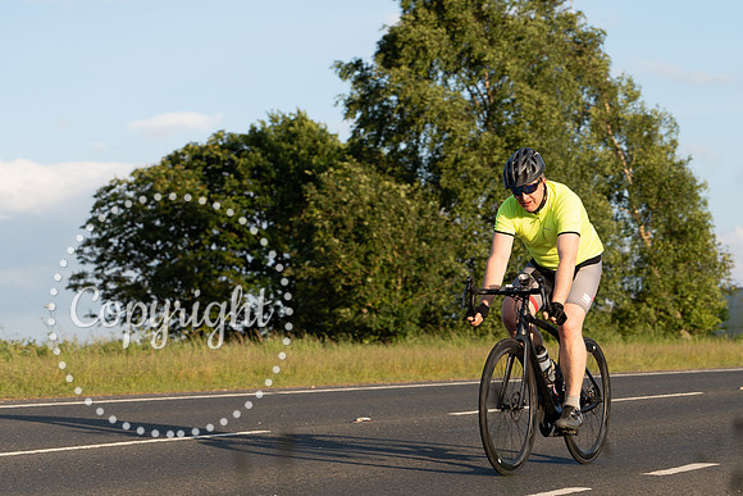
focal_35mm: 110
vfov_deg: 12.5
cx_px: 528
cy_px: 330
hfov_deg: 18.6
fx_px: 2264
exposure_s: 1/640
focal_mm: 73
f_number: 4
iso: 125
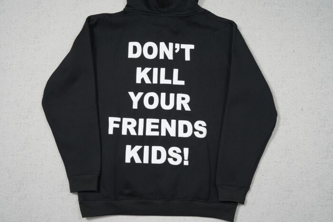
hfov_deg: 54.4
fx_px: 324
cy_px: 111
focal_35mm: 35
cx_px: 166
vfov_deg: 37.9
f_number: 10
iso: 1600
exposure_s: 1/100
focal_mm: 35
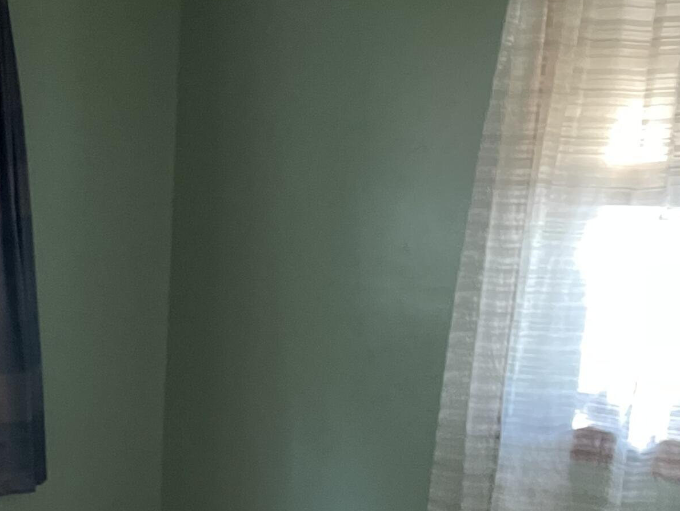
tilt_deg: -16.5
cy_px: 608
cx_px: -46
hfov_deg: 28.3
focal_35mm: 63
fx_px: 1238
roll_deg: +0.5
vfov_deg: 21.7
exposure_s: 1/30
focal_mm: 5.1
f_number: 1.6
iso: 640
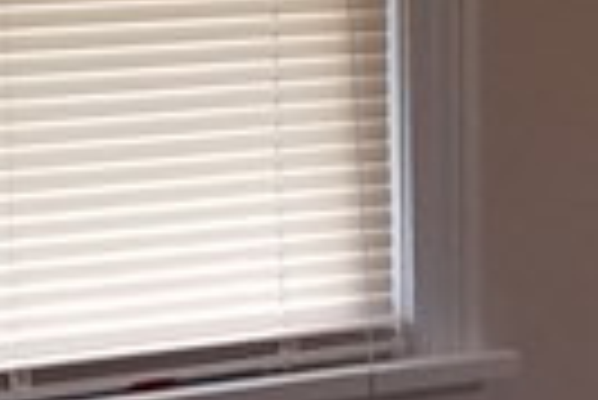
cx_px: 571
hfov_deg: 9.8
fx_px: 3459
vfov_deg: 6.6
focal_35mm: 208
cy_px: -126
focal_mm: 4.2
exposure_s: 1/120
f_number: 1.7
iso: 80
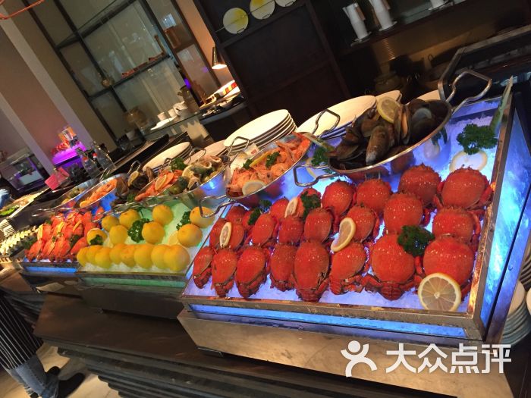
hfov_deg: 61.7
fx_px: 445
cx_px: 266
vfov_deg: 48.2
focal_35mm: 29
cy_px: 199
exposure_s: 1/33
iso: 250
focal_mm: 4.15
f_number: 2.2
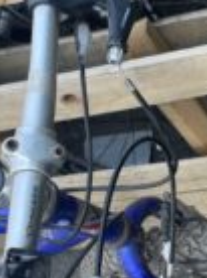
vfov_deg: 28.5
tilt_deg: -66.6
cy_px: 167
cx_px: 139
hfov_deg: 21.5
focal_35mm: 68
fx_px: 544
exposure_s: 1/197
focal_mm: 4.2
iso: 32
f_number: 1.6
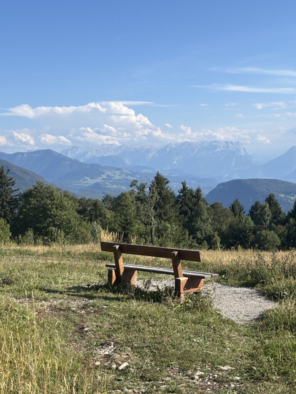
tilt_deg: -3.8
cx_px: 148
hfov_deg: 28.0
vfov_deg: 36.8
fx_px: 593
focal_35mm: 52
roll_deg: +0.5
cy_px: 197
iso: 40
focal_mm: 5.96
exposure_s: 1/2639
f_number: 1.6
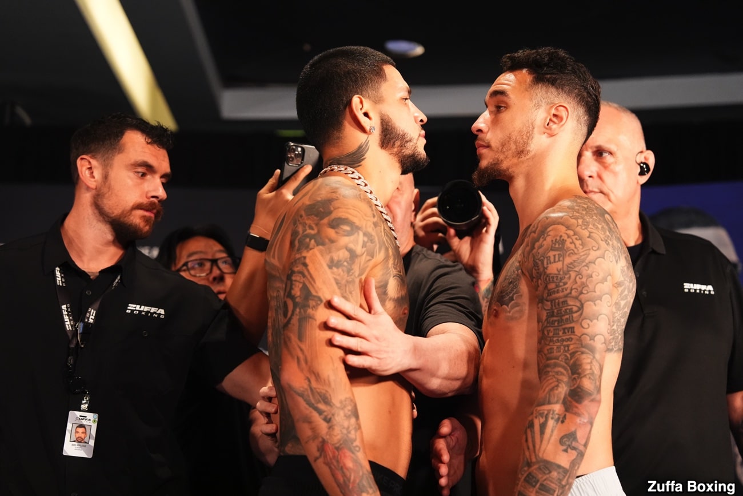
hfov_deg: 28.8
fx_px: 1445
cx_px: 372
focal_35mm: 70
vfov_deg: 19.5
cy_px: 248
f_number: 2.8
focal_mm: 70
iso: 4000
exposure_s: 1/640
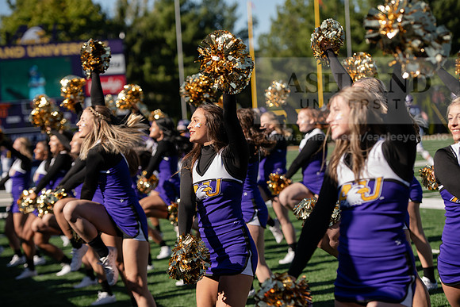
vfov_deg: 13.4
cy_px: 154
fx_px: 1304
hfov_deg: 20.0
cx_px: 230
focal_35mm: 102
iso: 125
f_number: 3.5
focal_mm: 102
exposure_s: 1/1250
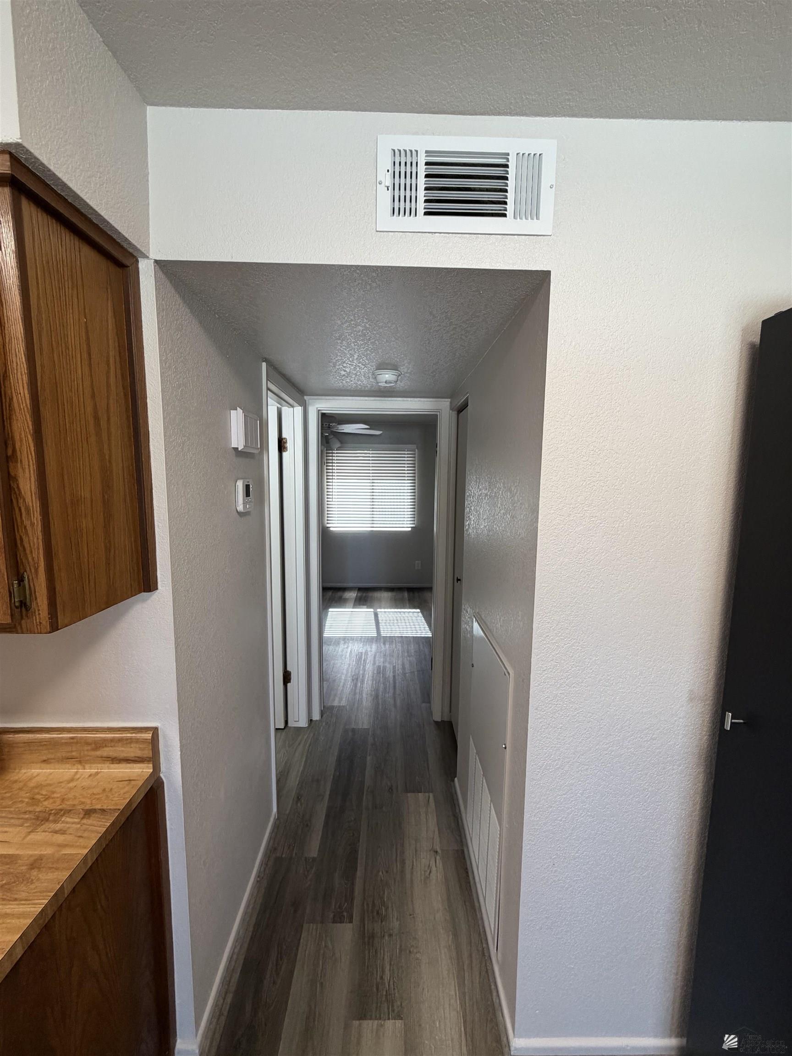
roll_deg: -0.6
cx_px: 396
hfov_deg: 85.7
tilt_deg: -6.8
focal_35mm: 14
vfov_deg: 102.1
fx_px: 427
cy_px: 528
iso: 250
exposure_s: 1/120
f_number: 2.2
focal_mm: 2.22
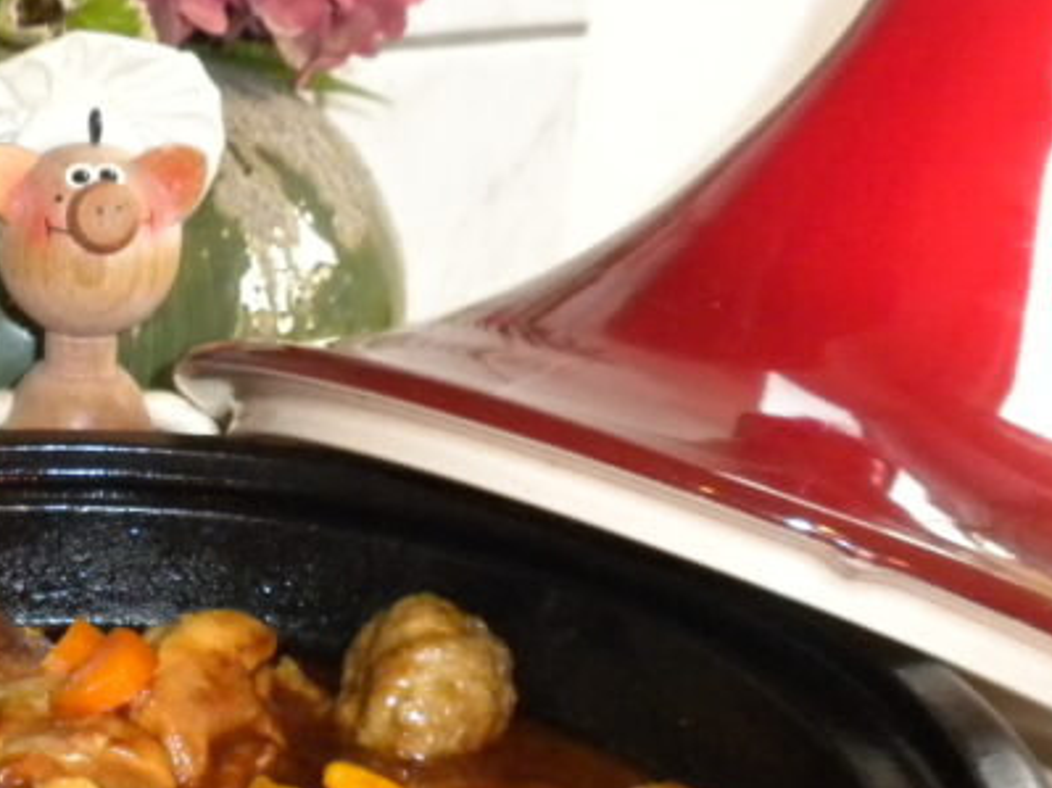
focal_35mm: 95
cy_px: 606
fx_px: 2886
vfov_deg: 15.5
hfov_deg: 20.1
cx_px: 24
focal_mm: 6.6
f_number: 3.5
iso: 400
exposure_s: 1/30
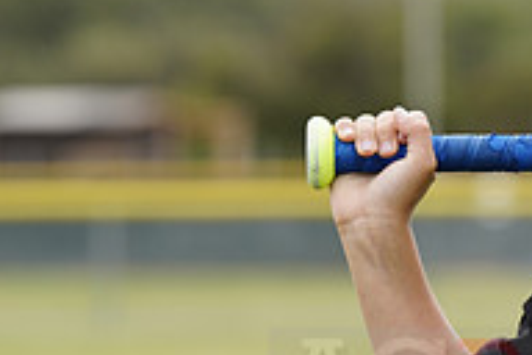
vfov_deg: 3.0
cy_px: 365
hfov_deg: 4.5
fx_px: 6812
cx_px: 734
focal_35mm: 461
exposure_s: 1/250
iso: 100
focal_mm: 153
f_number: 5.6
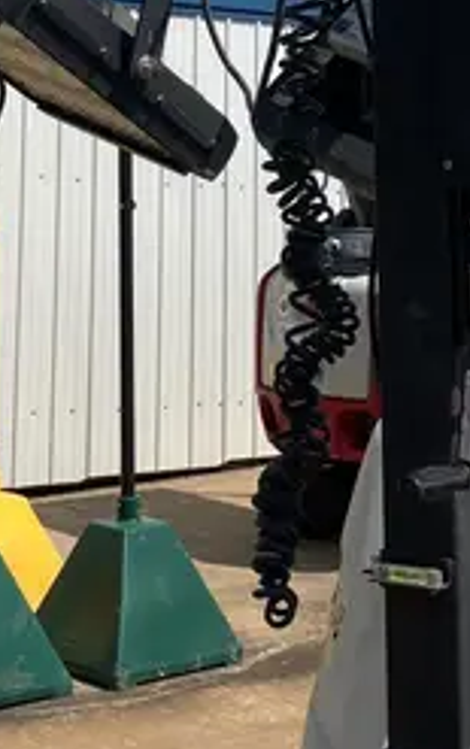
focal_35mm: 88
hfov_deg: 14.8
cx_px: 121
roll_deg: -1.6
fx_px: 1798
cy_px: 50
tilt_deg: +5.8
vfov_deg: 22.8
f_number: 1.8
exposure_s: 1/3040
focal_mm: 3.99
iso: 32
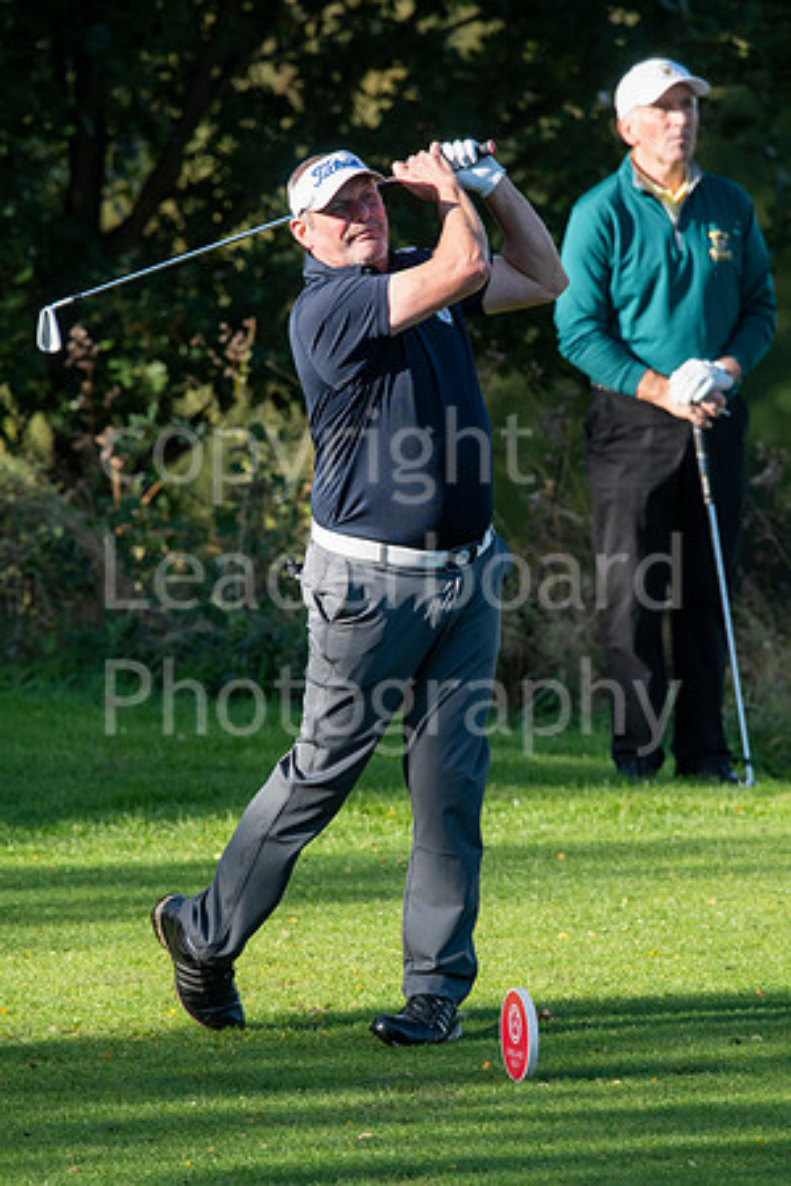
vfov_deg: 4.6
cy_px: 593
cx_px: 396
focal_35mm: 450
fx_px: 14830
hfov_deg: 3.1
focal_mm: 300
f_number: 5.6
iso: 500
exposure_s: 1/1000
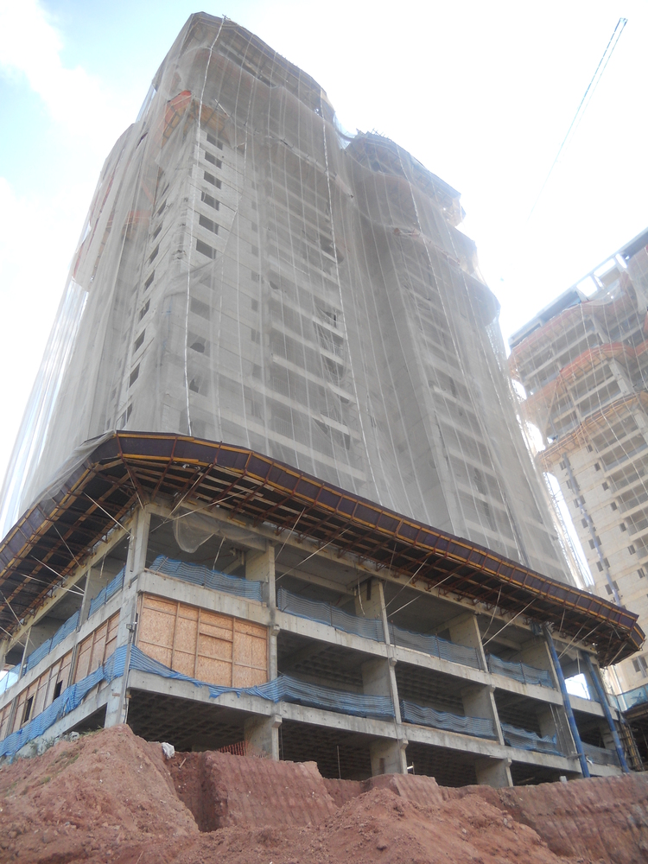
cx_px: 324
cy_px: 432
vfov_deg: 65.3
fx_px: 674
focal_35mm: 27
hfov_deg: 51.4
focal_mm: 4.9
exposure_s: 1/160
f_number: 3.2
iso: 80
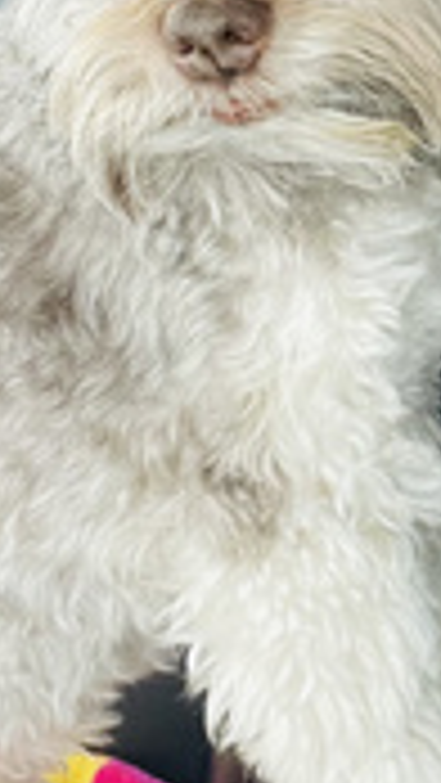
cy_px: 153
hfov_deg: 12.2
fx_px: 1994
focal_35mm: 96
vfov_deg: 21.9
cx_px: 572
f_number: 2.2
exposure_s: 1/60
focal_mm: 2.71
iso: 125
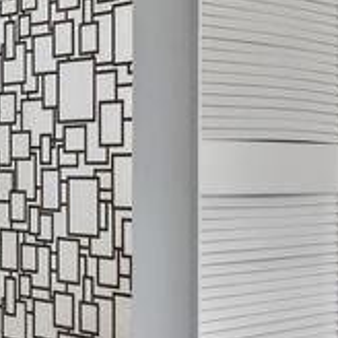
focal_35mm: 85
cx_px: -95
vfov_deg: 20.4
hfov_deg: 19.0
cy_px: 161
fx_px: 939
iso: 500
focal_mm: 16
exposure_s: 1/2
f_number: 9
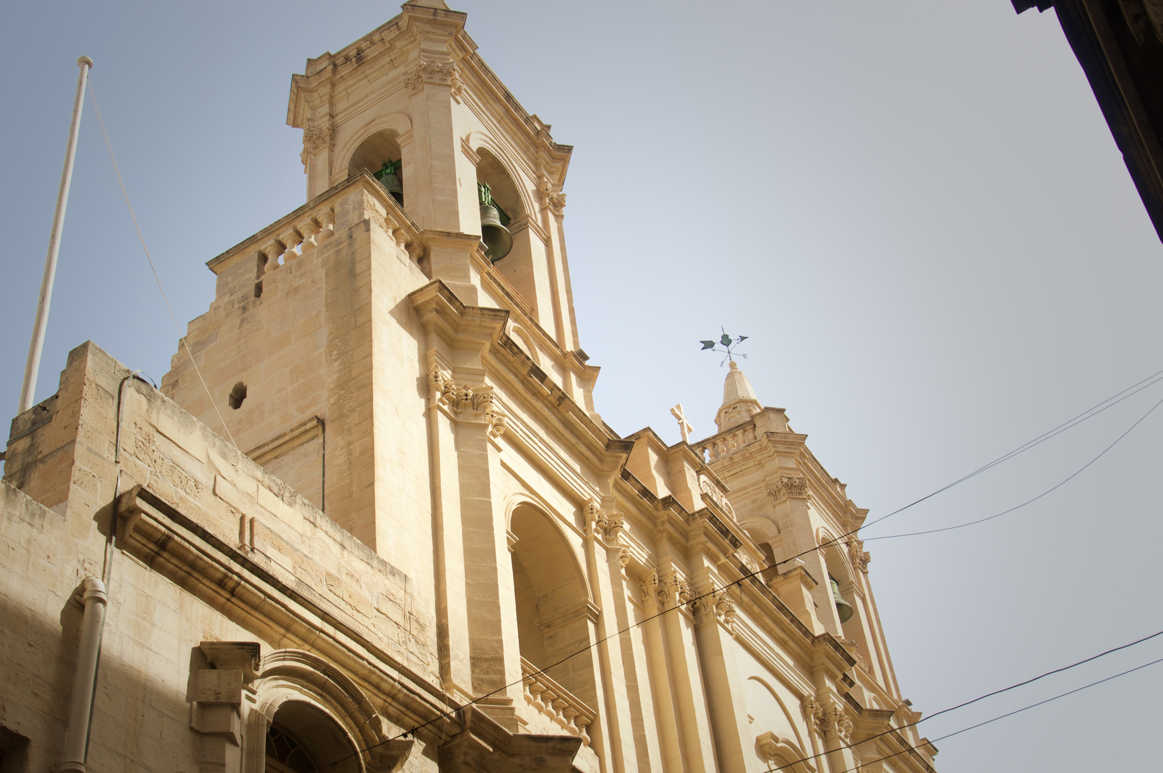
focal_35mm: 48
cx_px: 510
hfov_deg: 41.1
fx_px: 1549
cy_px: 447
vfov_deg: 28.0
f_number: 5.6
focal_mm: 26
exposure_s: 1/400
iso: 100
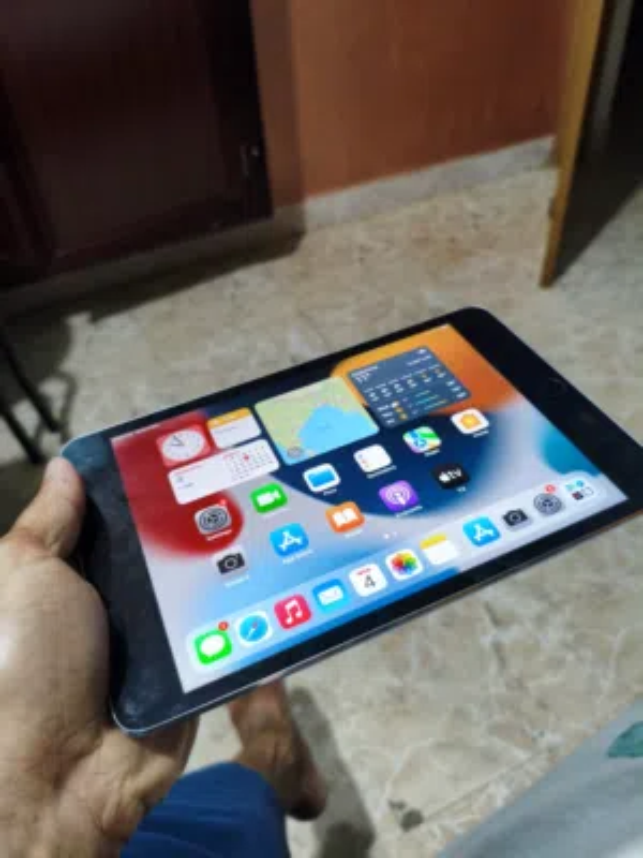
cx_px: 322
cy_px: 429
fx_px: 644
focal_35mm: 26
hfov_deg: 53.1
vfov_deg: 67.3
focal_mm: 4.94
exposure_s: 1/50
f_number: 1.5
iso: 500
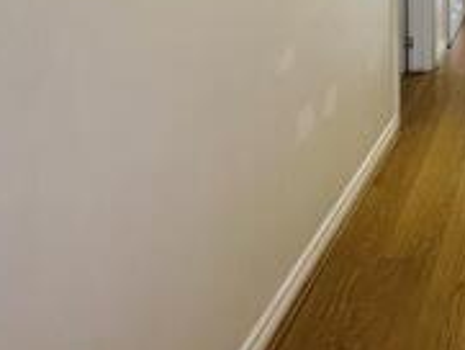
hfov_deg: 33.4
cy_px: -89
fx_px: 605
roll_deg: -0.7
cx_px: 572
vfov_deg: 27.6
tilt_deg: -3.5
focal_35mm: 45
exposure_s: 1/50
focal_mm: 2.22
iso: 160
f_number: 2.2
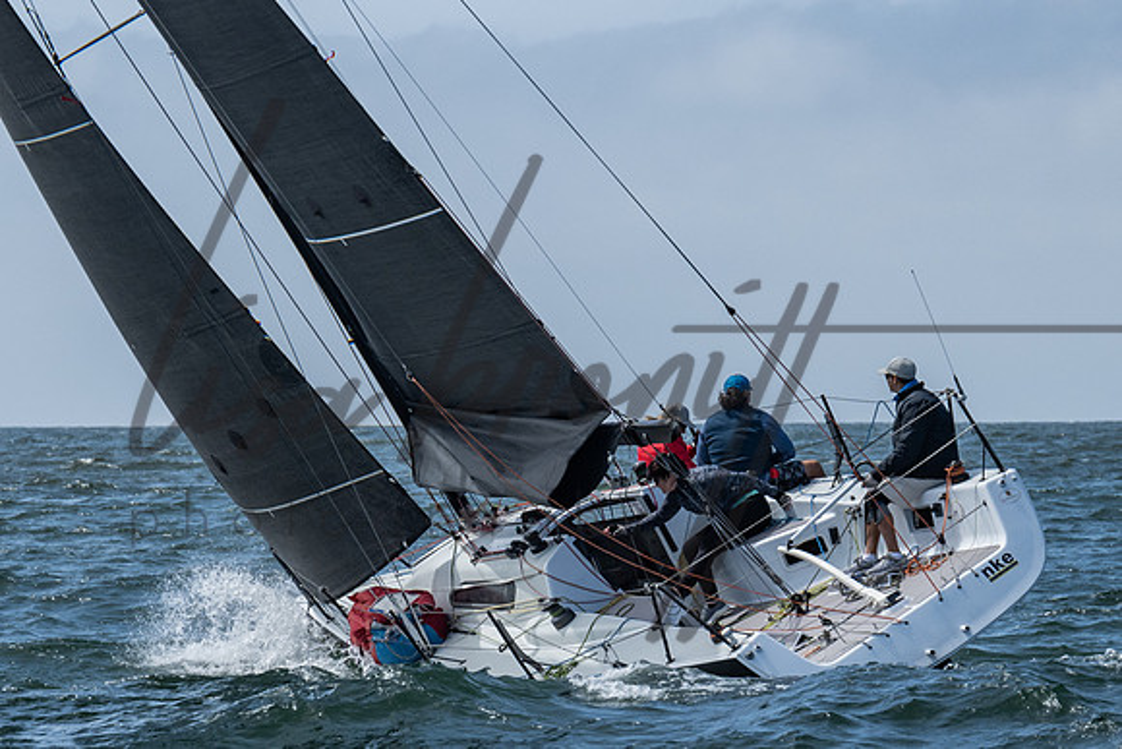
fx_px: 8748
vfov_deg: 4.9
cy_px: 576
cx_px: 530
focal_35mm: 281
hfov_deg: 7.3
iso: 200
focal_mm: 120
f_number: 6.3
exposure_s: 1/1250
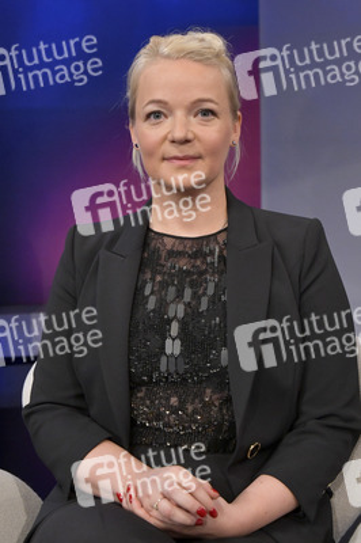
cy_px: 272
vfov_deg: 43.6
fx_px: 678
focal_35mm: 45
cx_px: 180
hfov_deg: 29.8
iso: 2500
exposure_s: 1/200
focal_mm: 45
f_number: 6.3
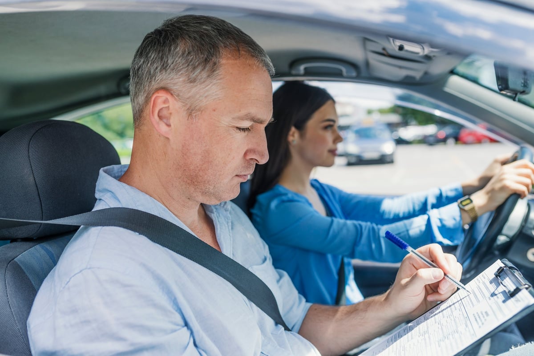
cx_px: 267
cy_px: 178
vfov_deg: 37.9
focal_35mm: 35
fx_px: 519
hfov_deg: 54.4
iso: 200
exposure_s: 1/1250
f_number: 3.2
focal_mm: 35
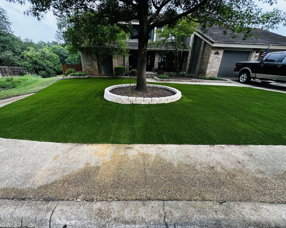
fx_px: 127
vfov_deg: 84.0
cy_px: 117
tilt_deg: -24.6
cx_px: 136
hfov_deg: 96.7
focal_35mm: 15
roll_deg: -1.2
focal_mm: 2.22
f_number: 2.2
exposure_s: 1/169
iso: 40
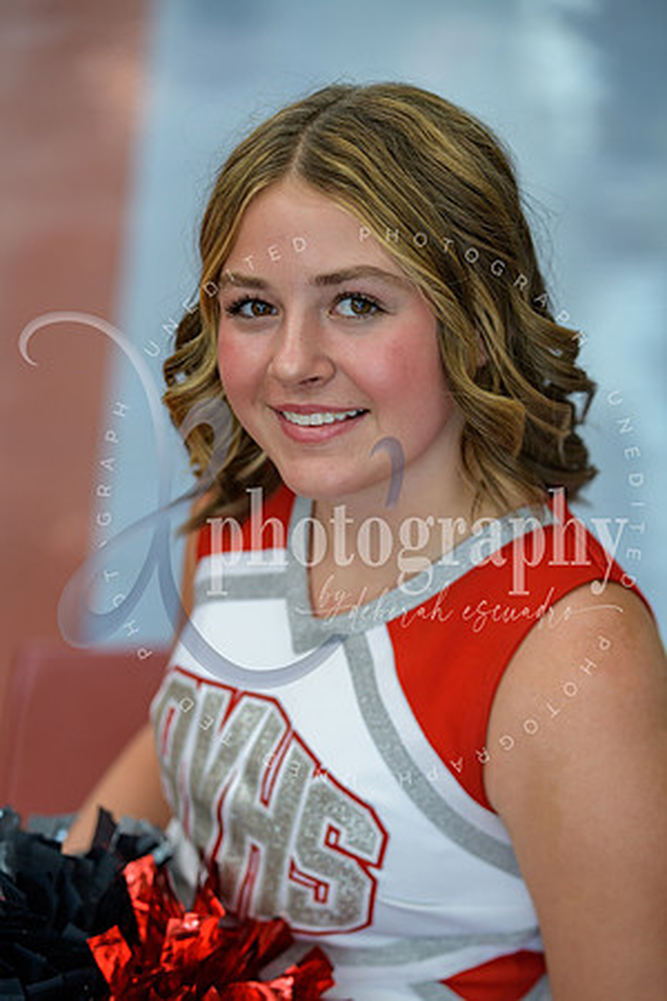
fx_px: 2223
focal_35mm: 80
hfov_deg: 17.1
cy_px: 500
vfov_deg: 25.4
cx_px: 334
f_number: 2.8
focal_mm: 80
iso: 250
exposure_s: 1/125
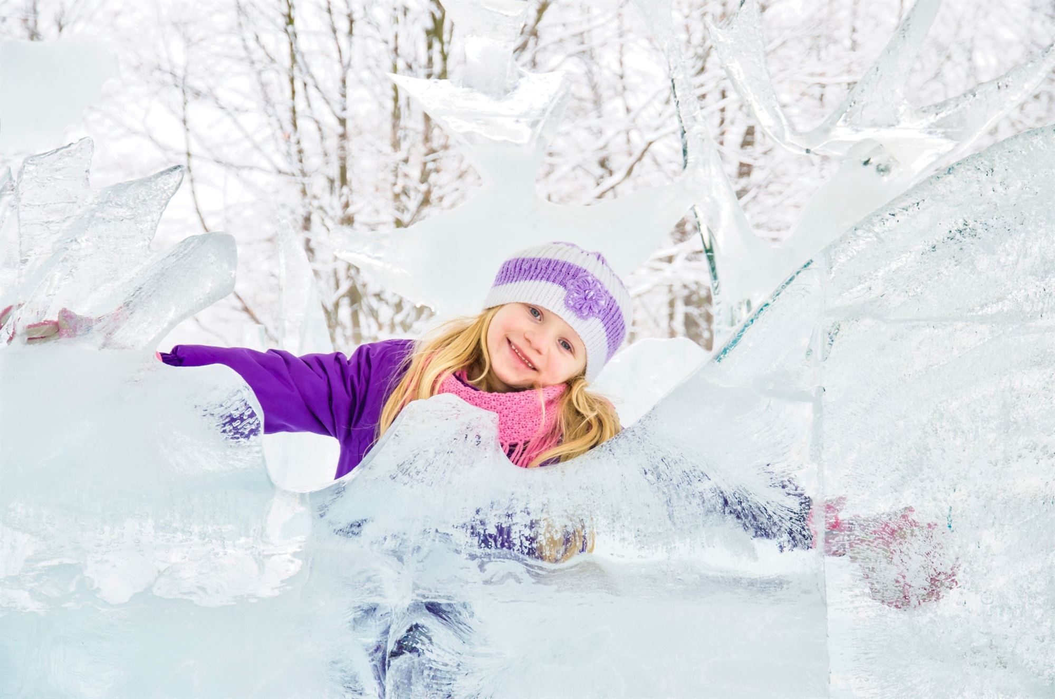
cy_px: 350
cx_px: 528
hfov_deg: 27.0
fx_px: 2194
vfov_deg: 18.1
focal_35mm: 75
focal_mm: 50
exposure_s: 1/160
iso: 100
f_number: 5
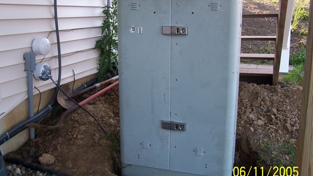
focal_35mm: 42
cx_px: 158
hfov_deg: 48.4
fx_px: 349
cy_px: 82
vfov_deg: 28.3
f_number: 2.8
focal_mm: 6.3
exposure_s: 1/125
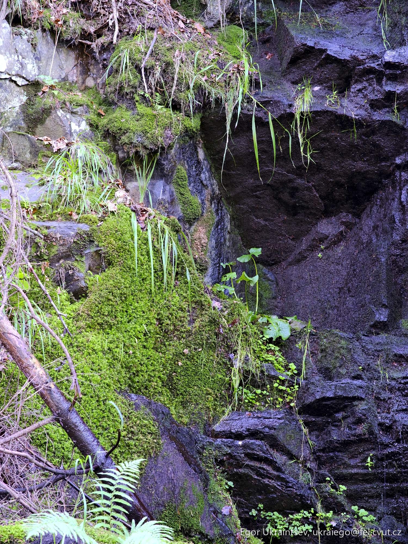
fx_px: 2483
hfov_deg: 9.4
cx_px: 204
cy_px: 272
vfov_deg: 12.5
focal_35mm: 158
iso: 100
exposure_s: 13
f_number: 13
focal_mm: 200
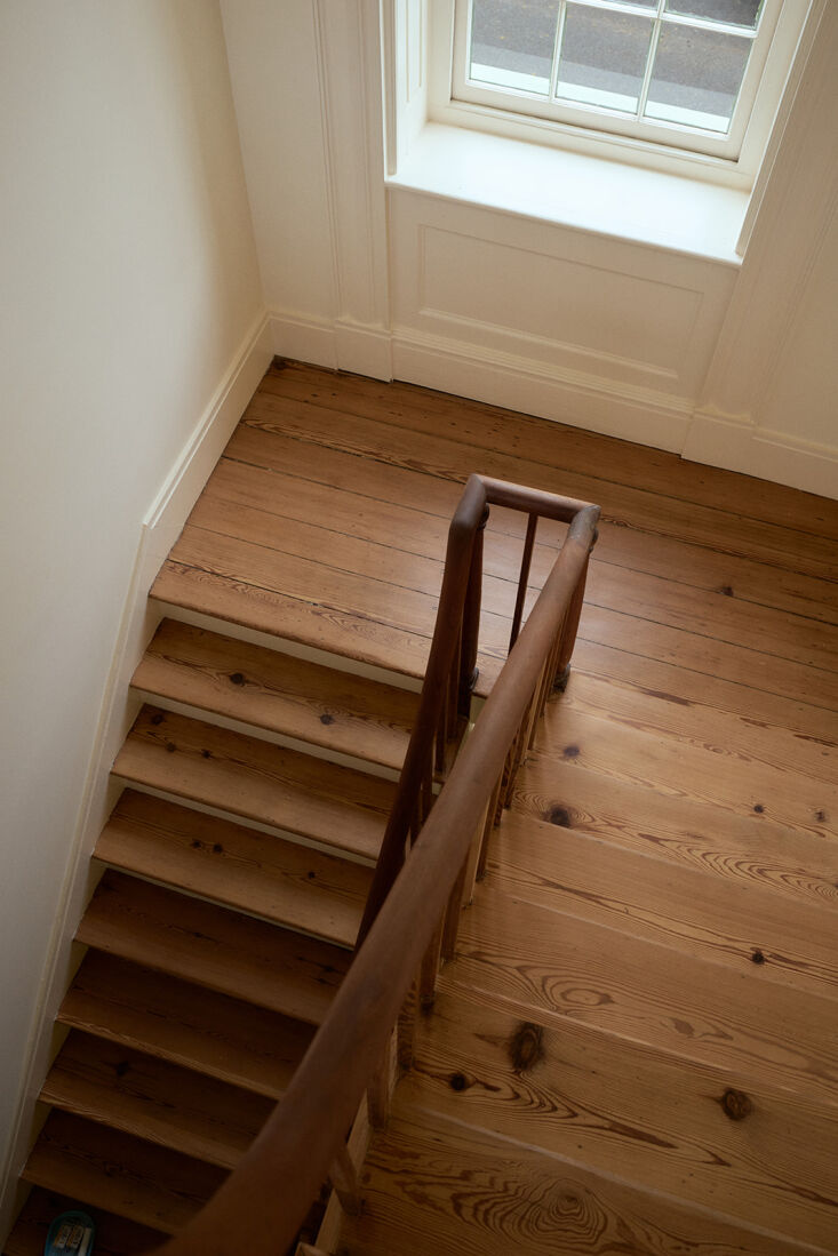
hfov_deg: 37.9
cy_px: 628
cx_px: 419
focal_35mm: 35
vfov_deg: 54.4
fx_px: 1222
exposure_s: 1/125
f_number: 6.3
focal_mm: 35
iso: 800
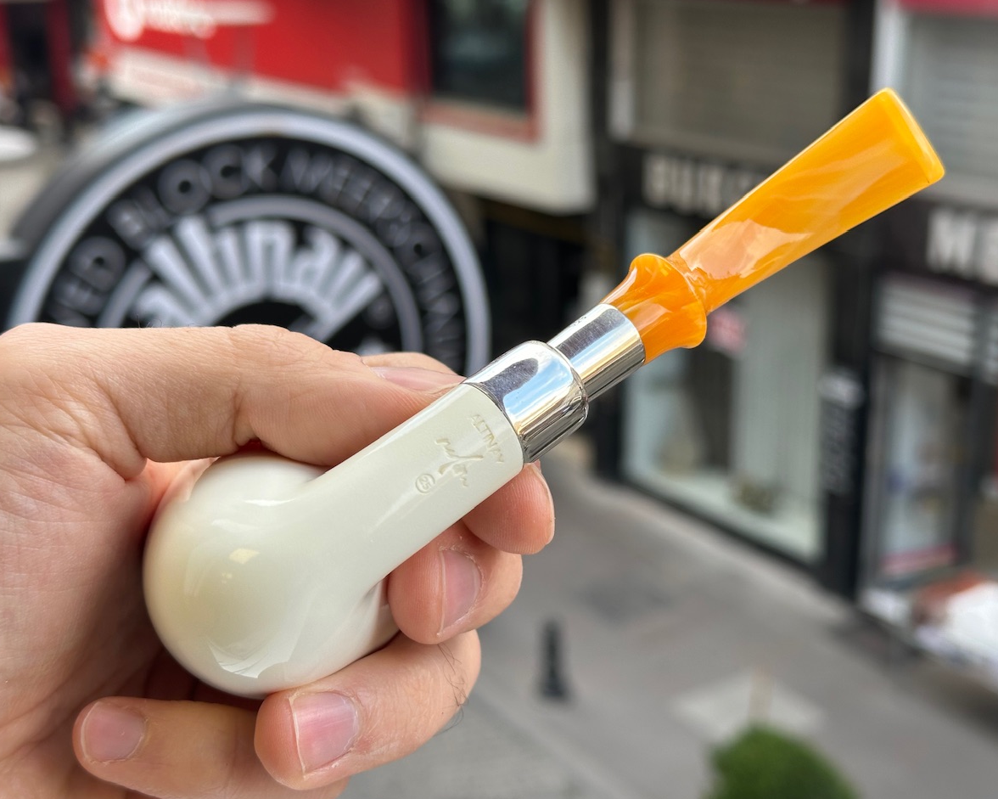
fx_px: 1507
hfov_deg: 36.6
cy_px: 401
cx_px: 532
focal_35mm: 51
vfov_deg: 29.7
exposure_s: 1/251
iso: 64
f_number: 1.78
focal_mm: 6.86
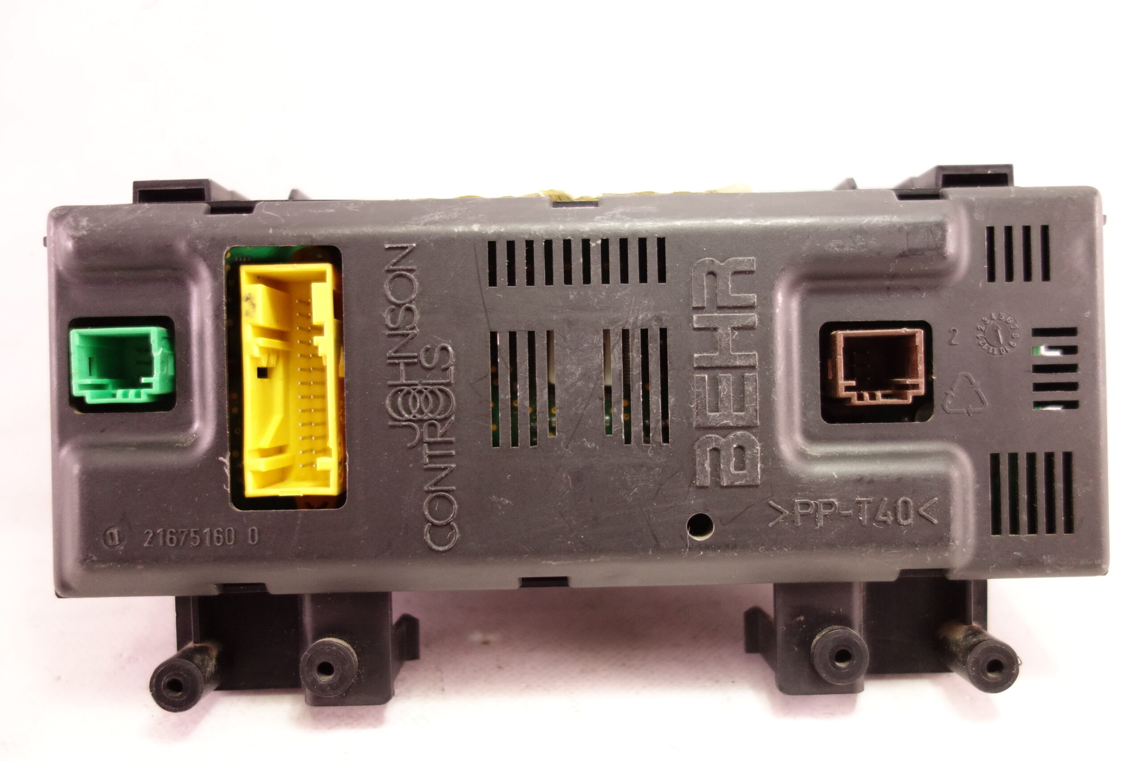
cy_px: 380
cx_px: 570
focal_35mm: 28
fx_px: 887
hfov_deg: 65.5
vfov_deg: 46.4
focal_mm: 10.4
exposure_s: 1/40
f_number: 2
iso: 800
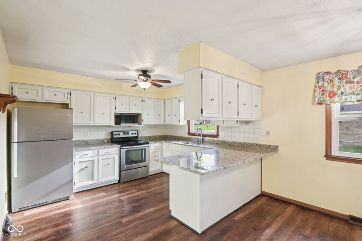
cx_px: 181
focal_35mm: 16
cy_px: 120
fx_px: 161
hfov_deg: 96.7
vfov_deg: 73.7
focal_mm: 16
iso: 220
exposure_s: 1/15
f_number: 8
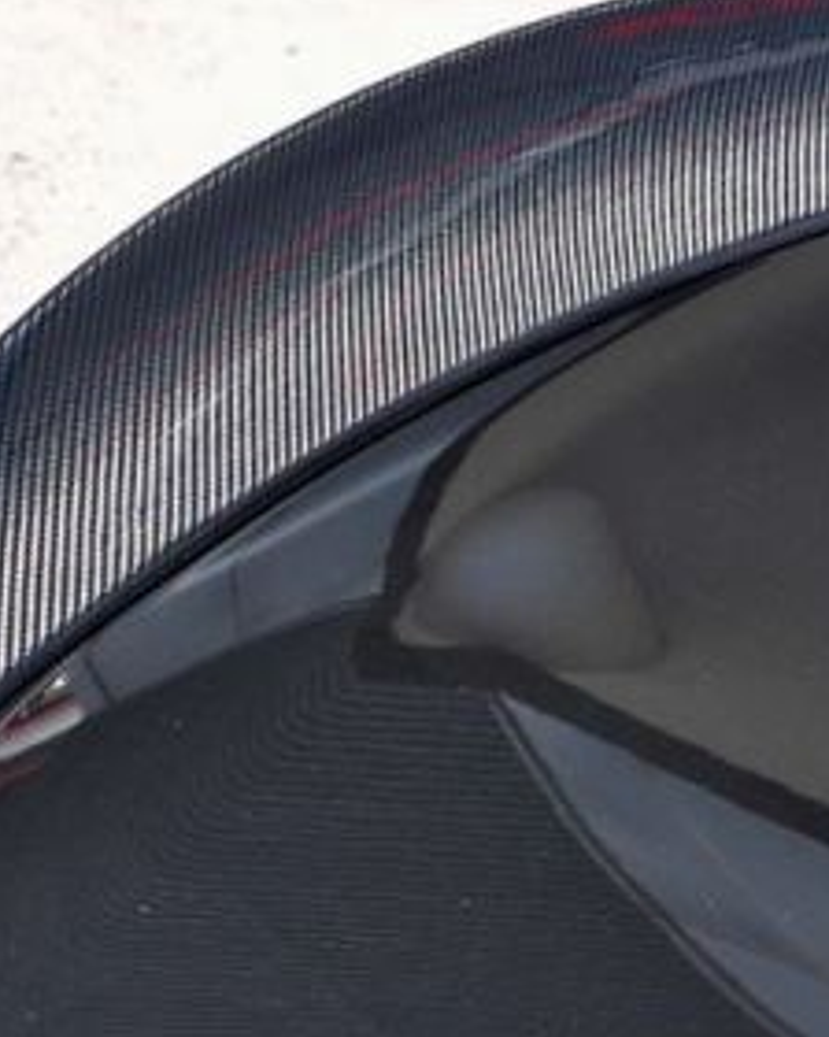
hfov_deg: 15.4
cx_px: 537
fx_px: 3067
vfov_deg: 19.2
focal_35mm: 100
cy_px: 517
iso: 200
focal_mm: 34
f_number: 10
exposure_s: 1/100
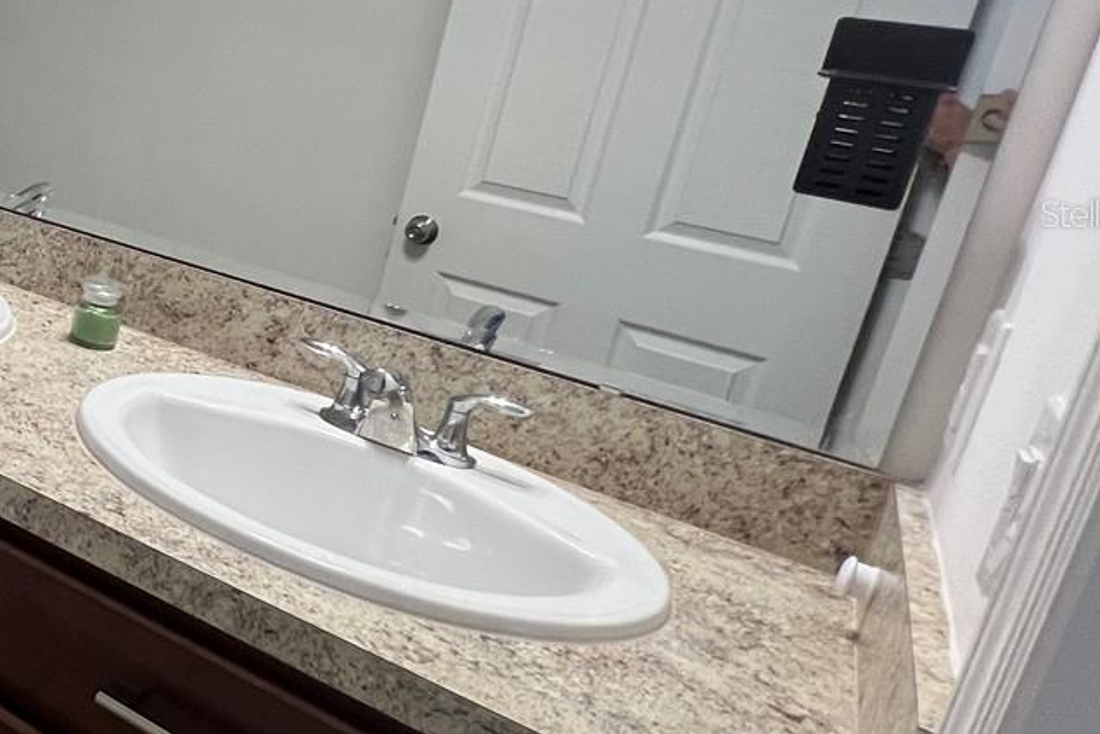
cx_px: -180
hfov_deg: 41.1
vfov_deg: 38.2
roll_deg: -8.5
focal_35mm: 34
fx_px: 1039
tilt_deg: -13.4
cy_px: 213
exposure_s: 1/120
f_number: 1.8
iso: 200
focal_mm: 1.57
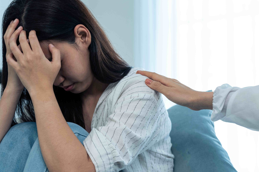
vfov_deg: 15.9
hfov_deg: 23.5
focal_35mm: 86
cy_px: 110
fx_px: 619
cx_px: 183
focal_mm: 46
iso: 640
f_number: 2.8
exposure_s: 1/250
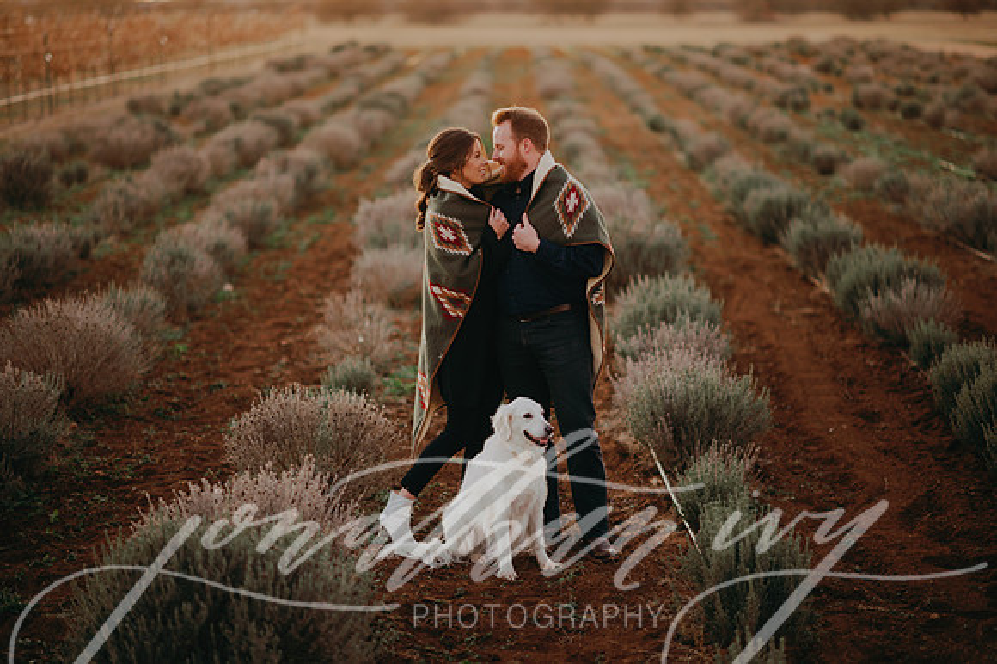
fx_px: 2353
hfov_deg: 23.9
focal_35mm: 85
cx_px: 498
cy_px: 332
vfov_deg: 16.1
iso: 64
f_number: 1.4
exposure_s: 1/100
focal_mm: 85
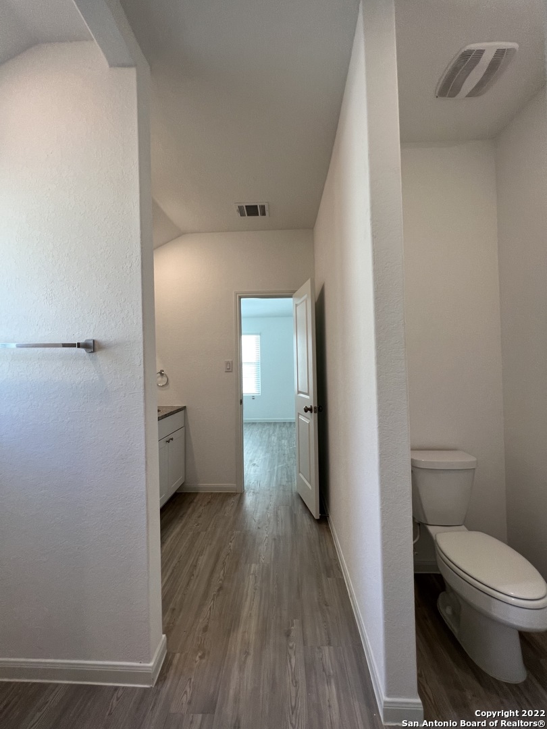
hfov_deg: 89.9
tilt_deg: +1.0
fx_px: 274
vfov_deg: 106.2
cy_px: 364
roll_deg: +1.3
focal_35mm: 13
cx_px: 274
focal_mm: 1.57
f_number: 1.8
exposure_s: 1/120
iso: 100
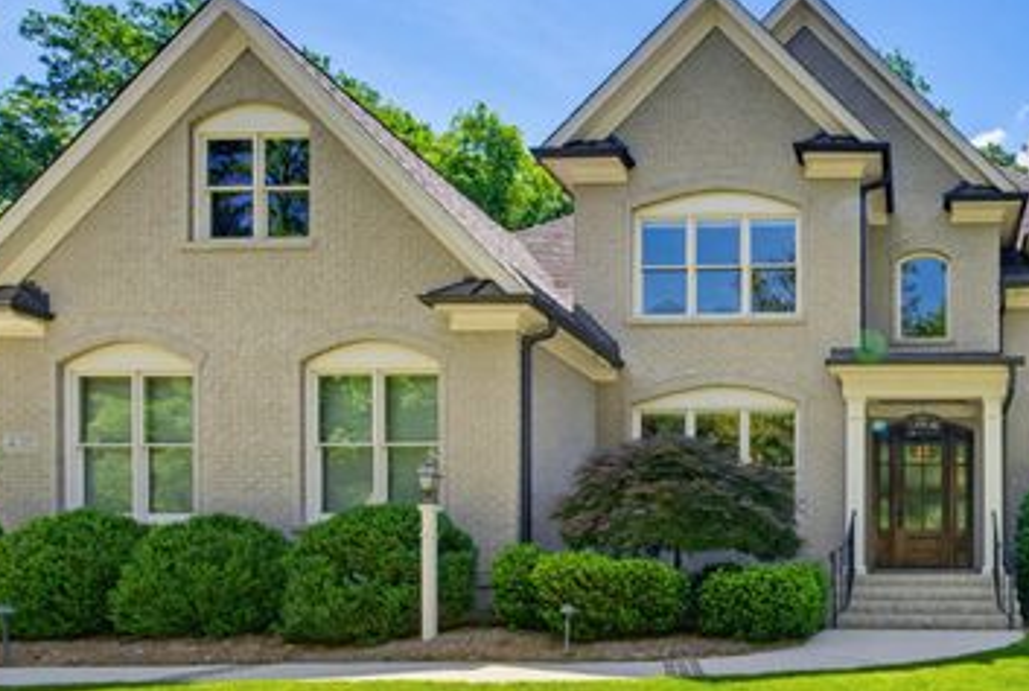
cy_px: 376
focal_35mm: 17
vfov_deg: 70.6
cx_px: 638
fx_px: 487
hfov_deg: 91.4
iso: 80
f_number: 7.1
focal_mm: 12
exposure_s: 1/30
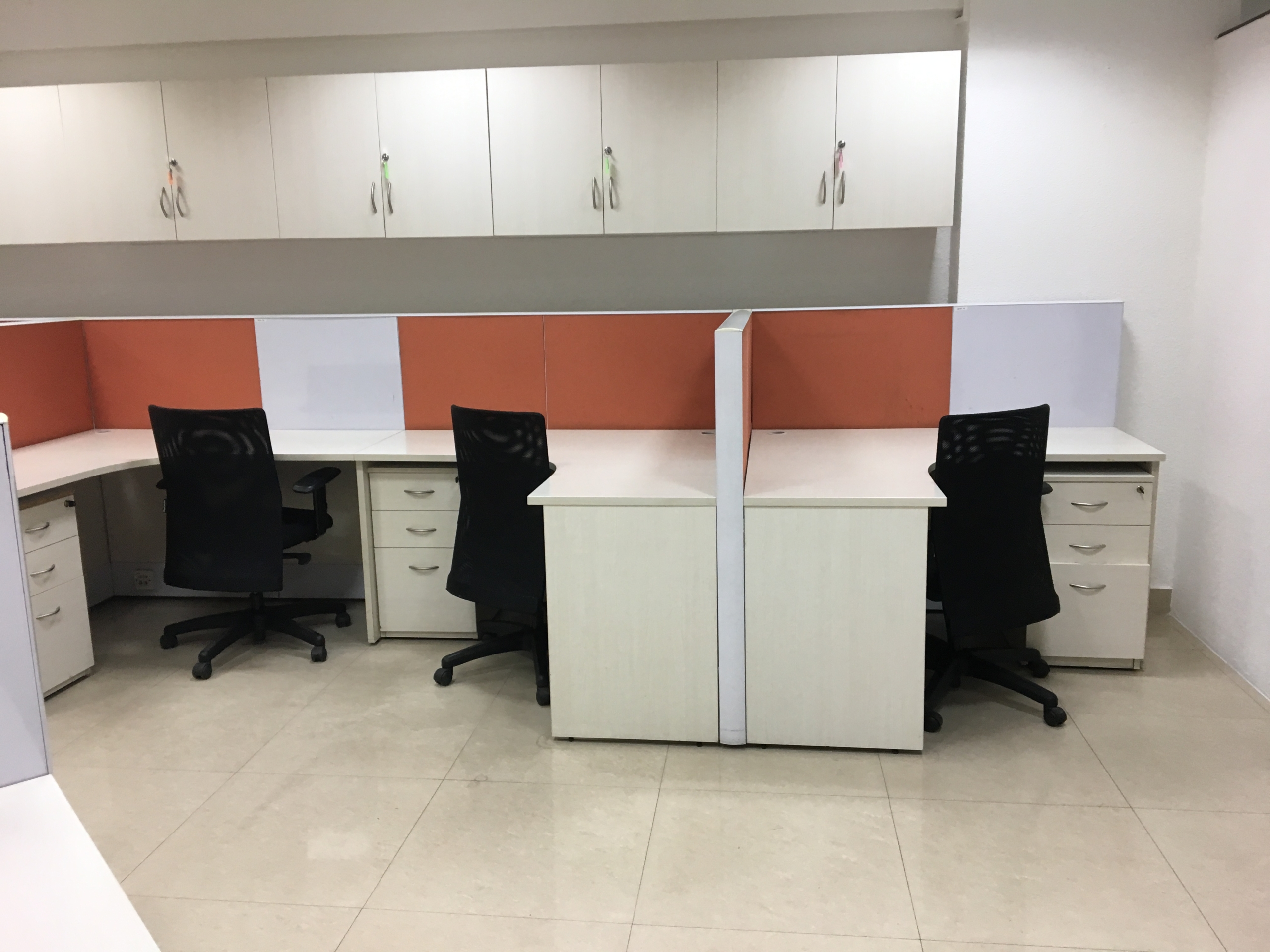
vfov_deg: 48.2
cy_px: 476
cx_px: 635
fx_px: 1064
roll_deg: +0.4
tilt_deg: -12.9
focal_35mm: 29
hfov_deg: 61.7
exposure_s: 1/33
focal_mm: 4.15
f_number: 2.2
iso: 50
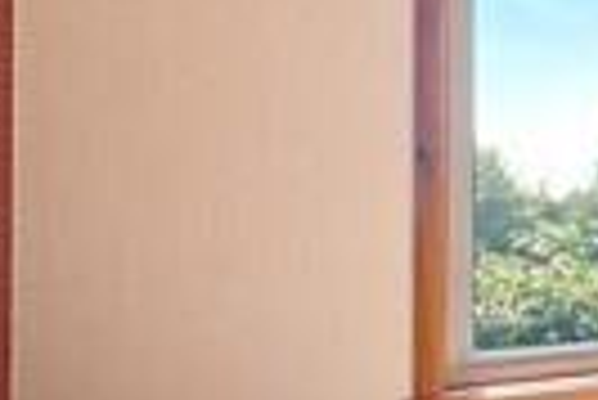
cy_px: 178
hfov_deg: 19.4
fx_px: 1231
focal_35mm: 74
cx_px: 1115
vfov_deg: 18.5
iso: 200
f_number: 8
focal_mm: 10
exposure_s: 1/30
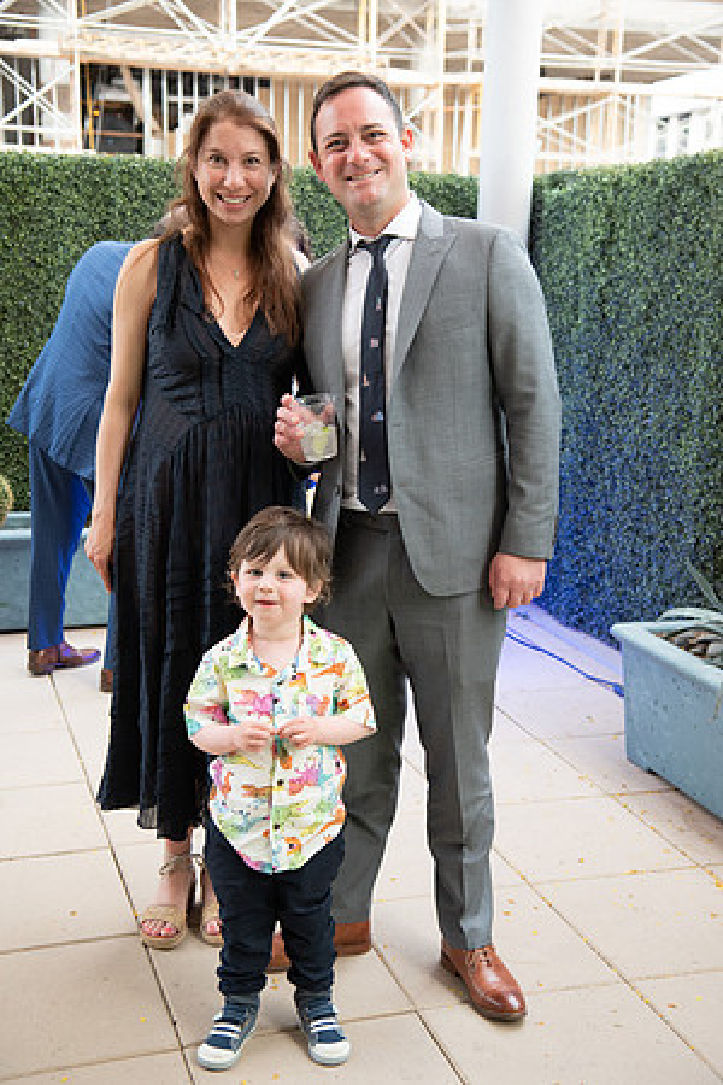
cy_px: 542
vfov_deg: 41.1
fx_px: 1446
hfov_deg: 28.1
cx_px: 362
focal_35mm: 48
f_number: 5
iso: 1600
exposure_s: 1/50
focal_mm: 48
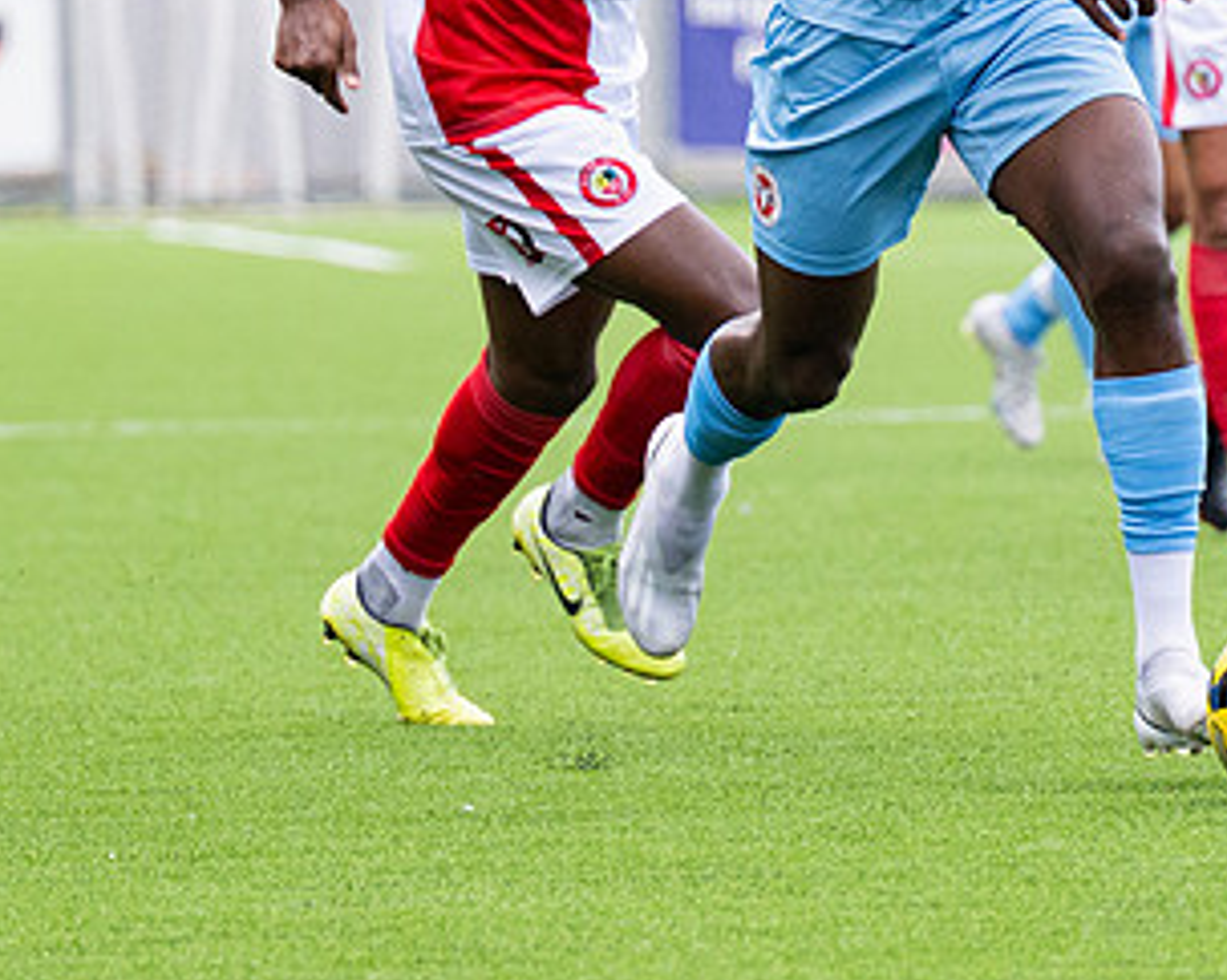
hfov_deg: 2.7
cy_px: 382
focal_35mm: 707
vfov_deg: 2.2
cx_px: 538
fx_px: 25658
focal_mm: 160
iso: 400
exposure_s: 1/1250
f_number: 4
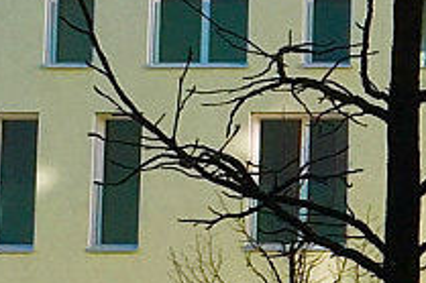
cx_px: 934
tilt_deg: +5.4
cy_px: 165
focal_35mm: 231
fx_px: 2731
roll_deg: +1.0
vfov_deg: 5.9
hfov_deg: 8.3
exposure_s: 1/625
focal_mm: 4.15
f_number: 2.2
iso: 25
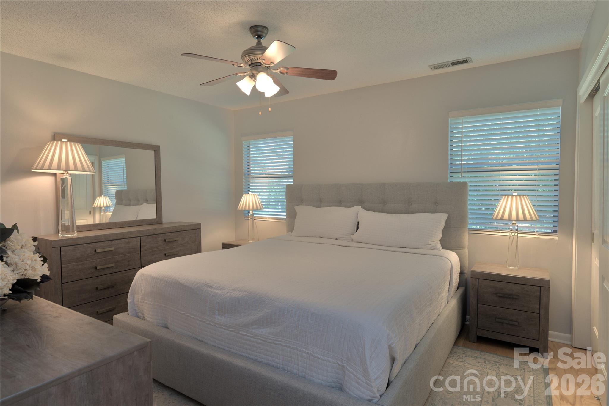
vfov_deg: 62.0
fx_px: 338
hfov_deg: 84.0
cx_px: 304
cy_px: 203
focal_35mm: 20
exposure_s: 1/6
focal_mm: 20
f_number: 7.1
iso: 100
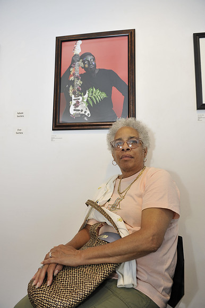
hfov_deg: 49.5
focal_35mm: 26
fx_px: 222
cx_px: 102
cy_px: 154
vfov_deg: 69.4
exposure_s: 1/250
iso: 200
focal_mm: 26
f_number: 3.5
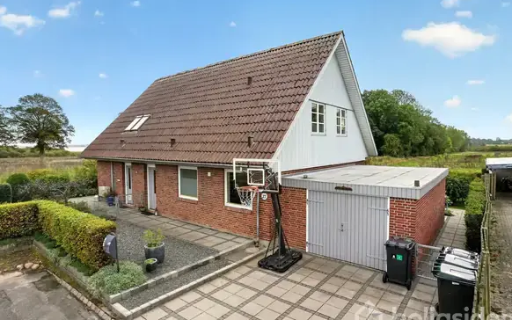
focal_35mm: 21
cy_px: 158
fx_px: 293
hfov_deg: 82.3
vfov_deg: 57.3
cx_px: 250
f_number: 8
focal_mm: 20
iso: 400
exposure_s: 1/200
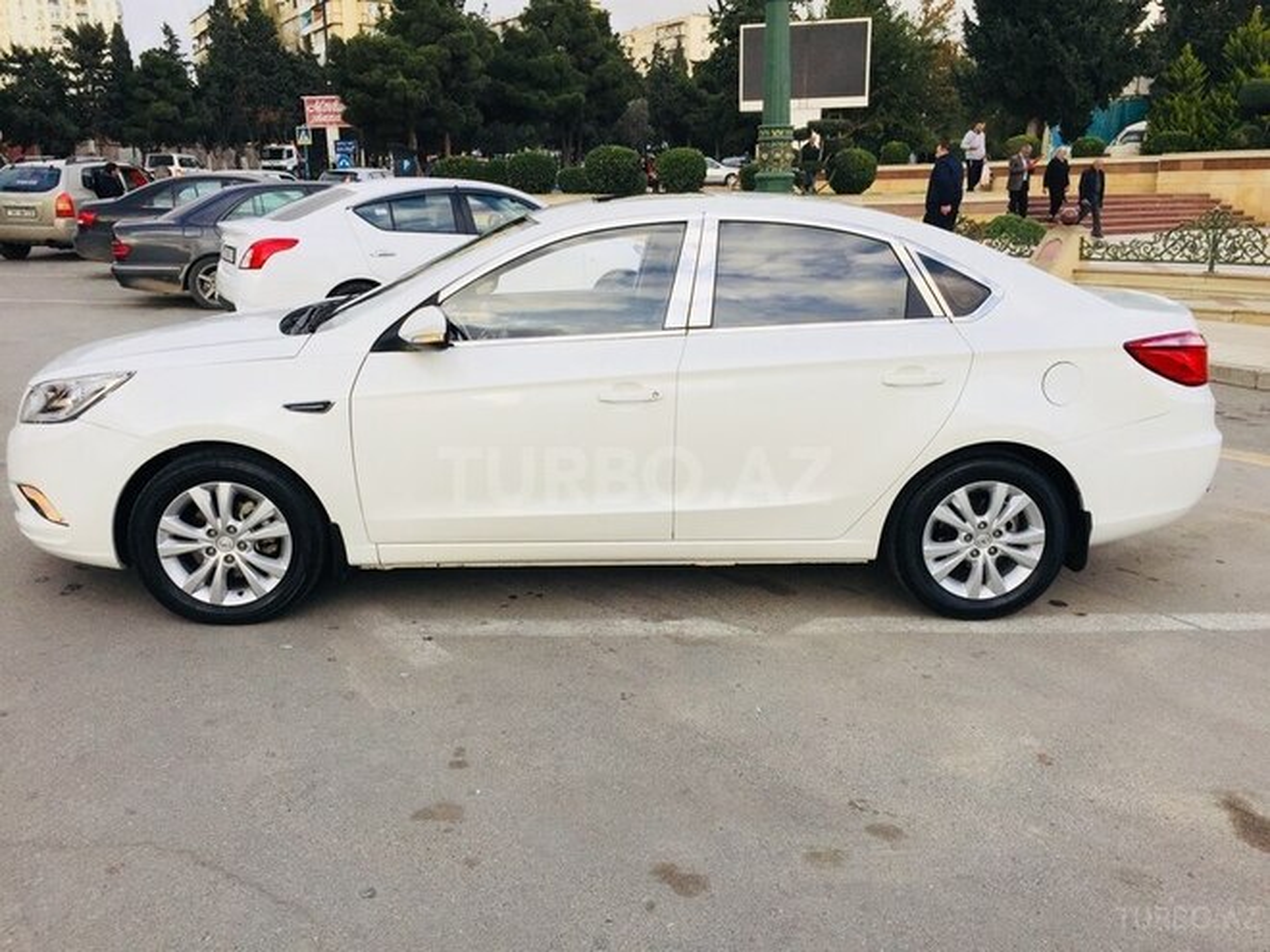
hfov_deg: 61.7
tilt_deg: -13.0
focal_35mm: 29
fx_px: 1064
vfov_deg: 48.2
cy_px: 476
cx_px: 635
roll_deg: -0.9
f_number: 2.2
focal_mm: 4.15
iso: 32
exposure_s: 1/760
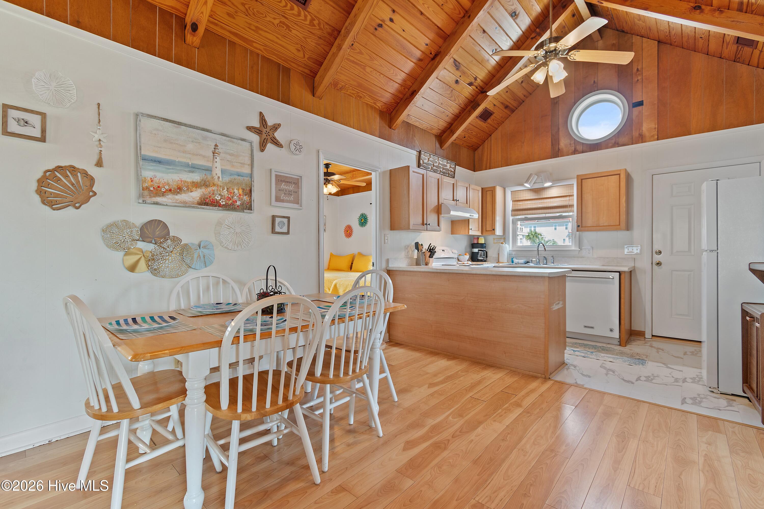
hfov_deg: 100.4
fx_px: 318
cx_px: 382
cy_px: 254
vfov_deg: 77.3
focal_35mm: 15
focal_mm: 10
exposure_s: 1/2.5
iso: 100
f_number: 4.5
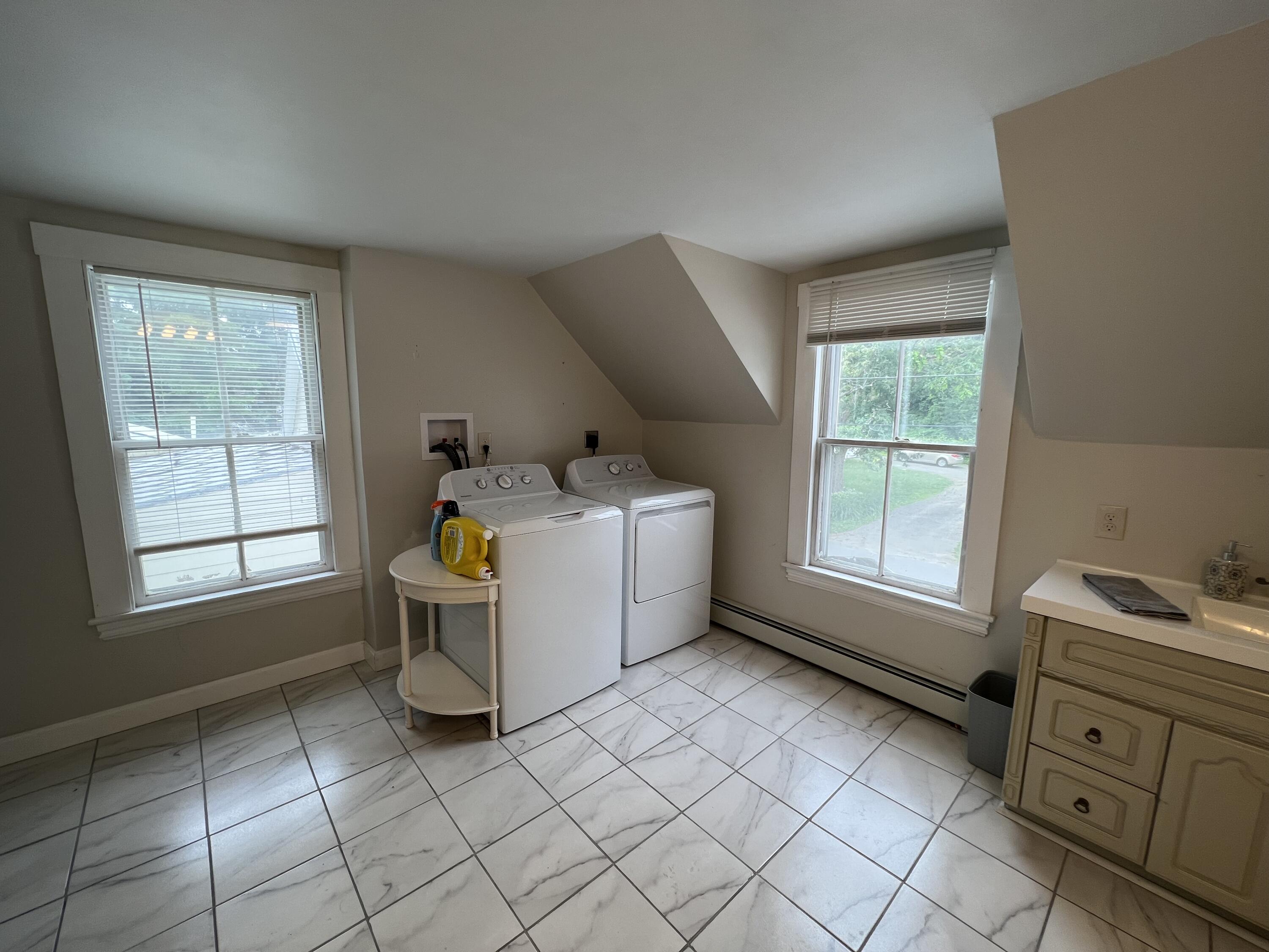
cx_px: 634
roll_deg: -1.5
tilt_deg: -8.5
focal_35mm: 13
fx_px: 477
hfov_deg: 106.2
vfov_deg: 89.9
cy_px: 476
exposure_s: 1/120
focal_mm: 1.57
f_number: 1.8
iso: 50
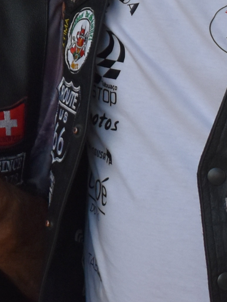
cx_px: -148
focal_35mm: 286
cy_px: -124
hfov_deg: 5.1
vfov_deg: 6.8
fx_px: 2500
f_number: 4.5
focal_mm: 34
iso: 400
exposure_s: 1/1000
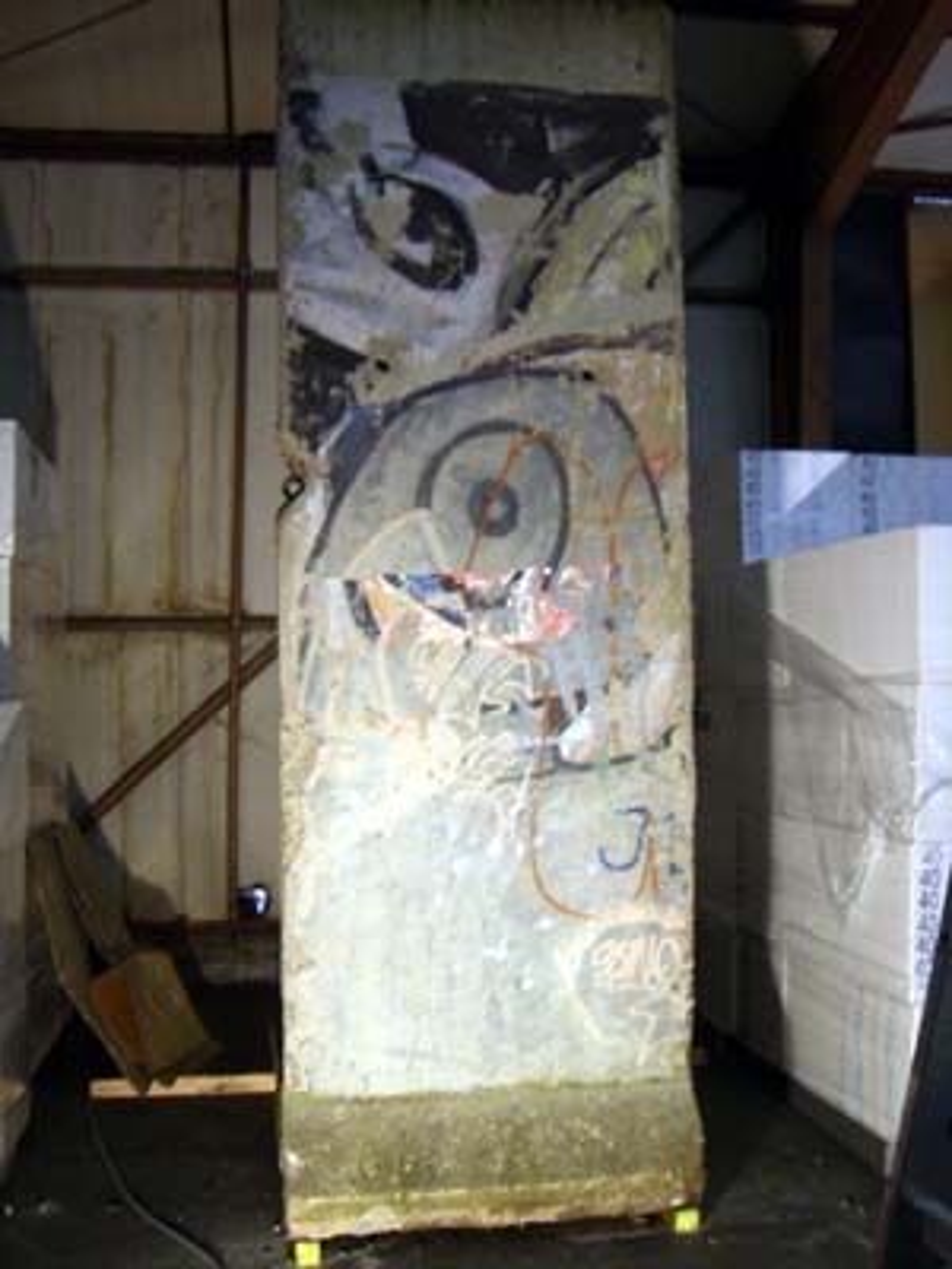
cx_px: 476
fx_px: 1393
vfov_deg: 49.0
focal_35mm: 38
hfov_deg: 37.7
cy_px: 634
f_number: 2.7
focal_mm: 6.2
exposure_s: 1/25
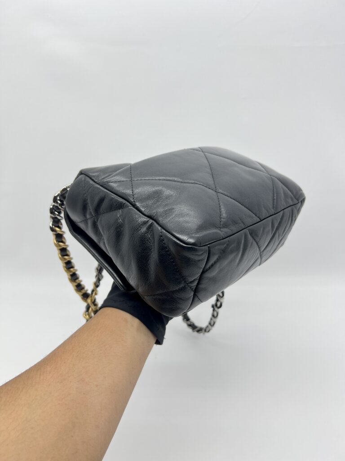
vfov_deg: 67.3
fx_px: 346
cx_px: 172
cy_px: 230
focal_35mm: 26
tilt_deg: -25.9
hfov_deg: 53.1
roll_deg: +1.6
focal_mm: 5.7
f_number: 1.5
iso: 32
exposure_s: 1/100
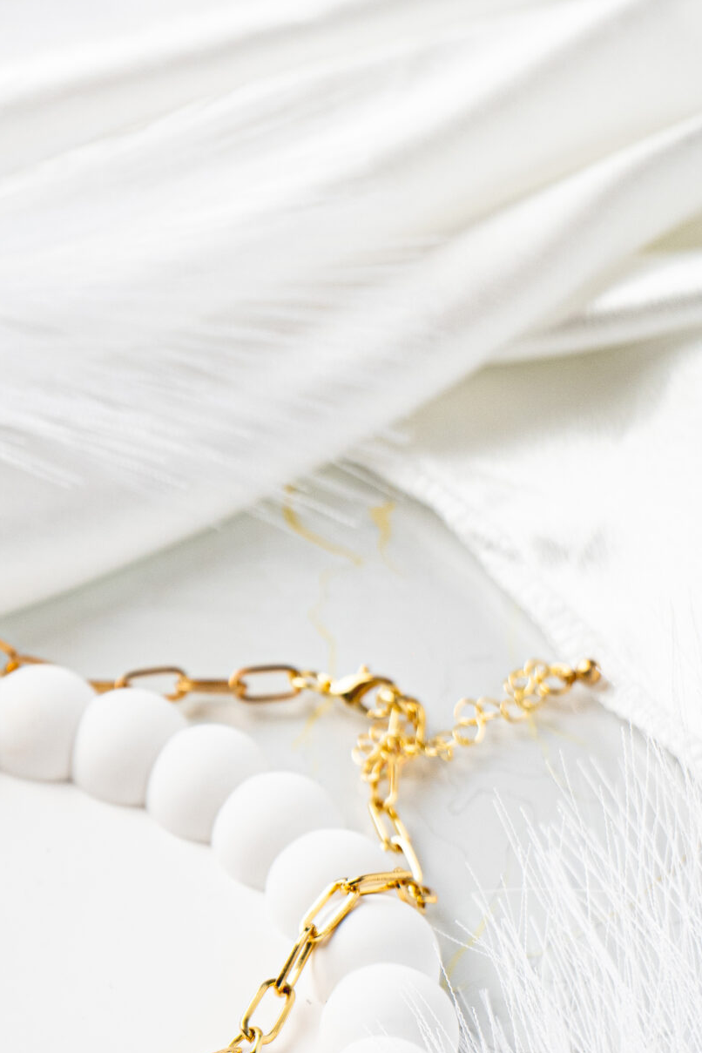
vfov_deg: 16.0
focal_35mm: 127
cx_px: 17
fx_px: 3714
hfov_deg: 10.7
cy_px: 889
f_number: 7.1
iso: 400
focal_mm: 60
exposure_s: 1/160
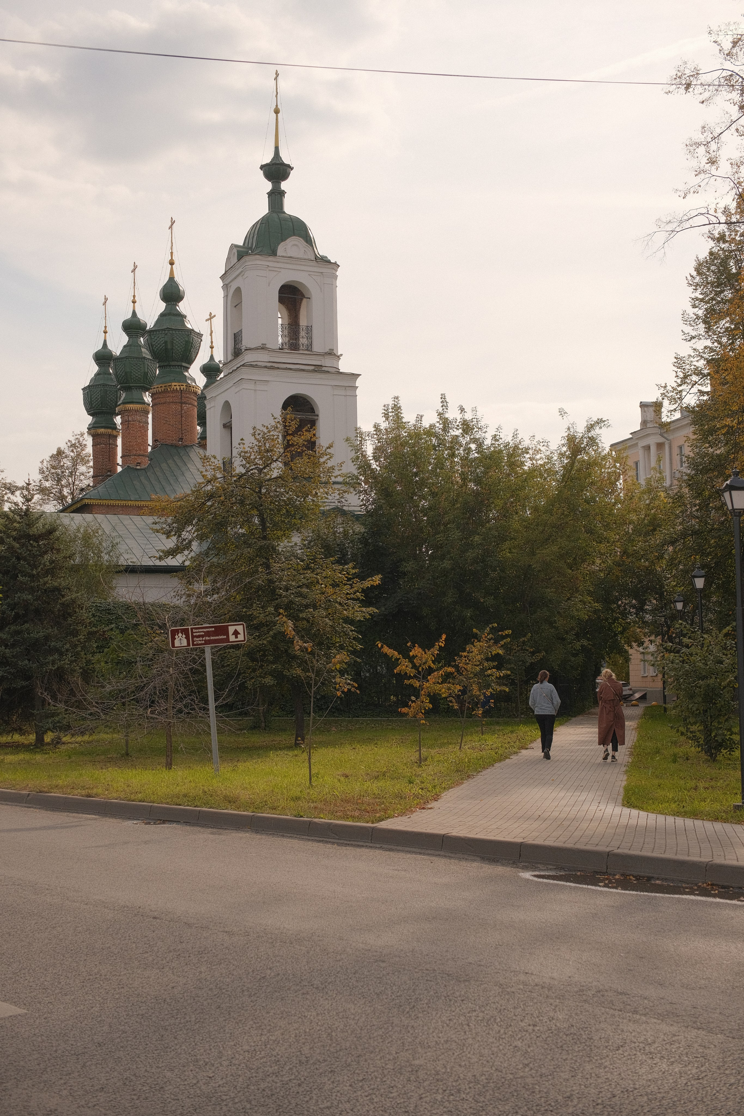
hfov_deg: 31.9
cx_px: 372
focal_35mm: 42
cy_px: 558
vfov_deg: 46.4
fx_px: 1302
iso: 640
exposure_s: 1/3800
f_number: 3.6
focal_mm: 28.3
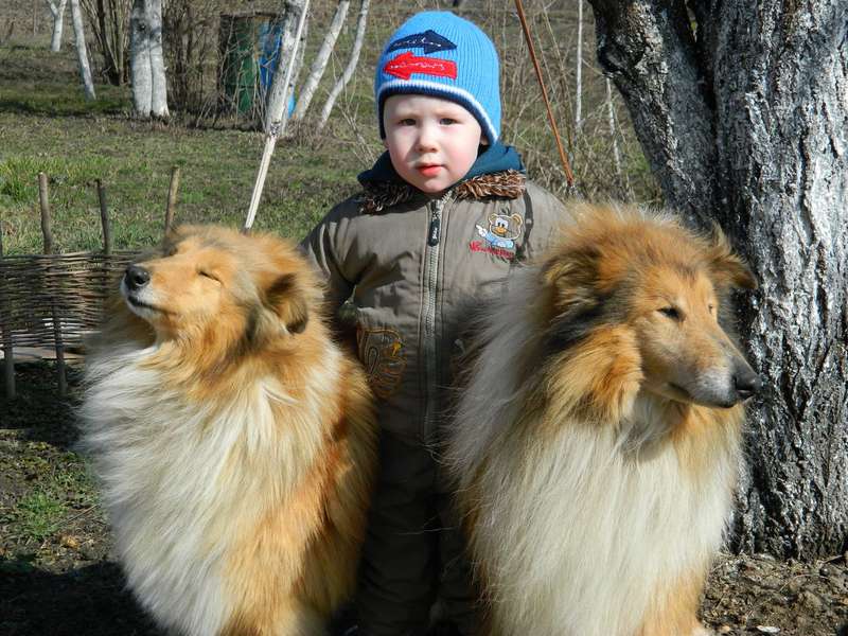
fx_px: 2058
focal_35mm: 84
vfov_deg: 17.6
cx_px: 424
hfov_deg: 23.3
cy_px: 318
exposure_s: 1/640
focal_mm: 15.1
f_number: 4.2
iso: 80
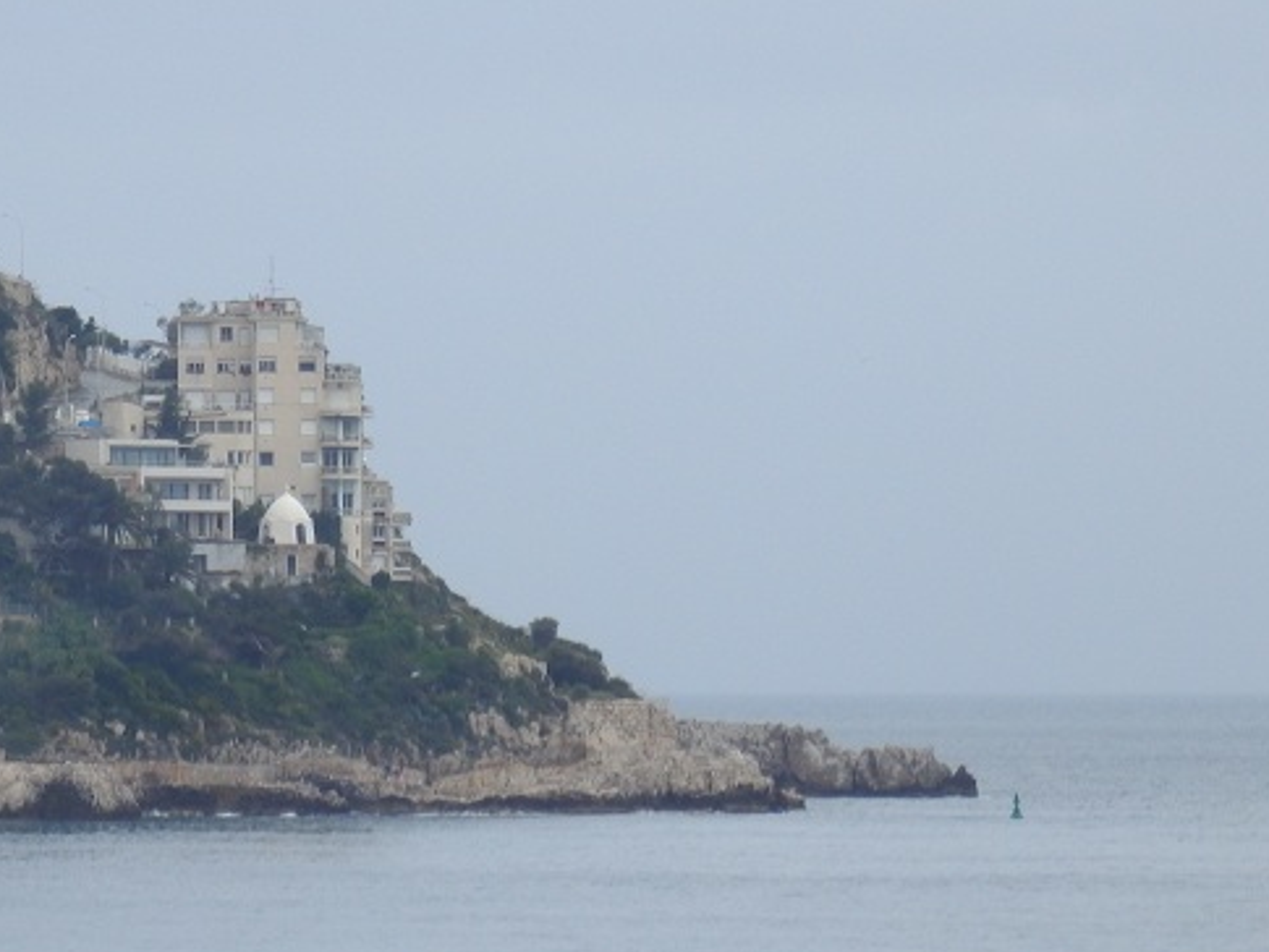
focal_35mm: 371
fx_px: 13604
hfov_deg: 5.3
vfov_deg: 4.0
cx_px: 235
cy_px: 520
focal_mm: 40.2
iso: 200
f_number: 6.1
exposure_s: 1/200
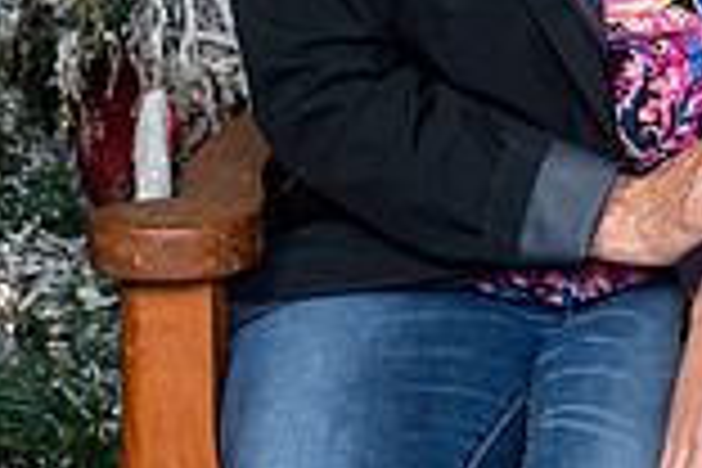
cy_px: -194
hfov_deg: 6.4
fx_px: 6181
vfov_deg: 4.3
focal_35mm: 317
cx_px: 1220
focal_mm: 85
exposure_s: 1/125
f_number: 8
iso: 400
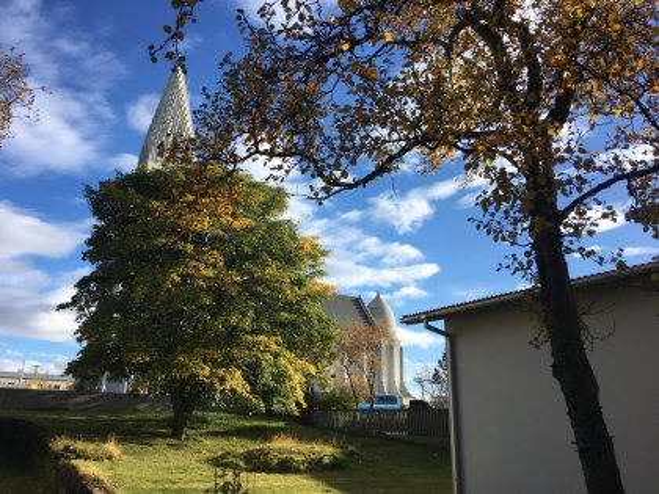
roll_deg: -1.6
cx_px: 330
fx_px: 552
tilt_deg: +18.6
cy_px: 247
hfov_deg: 61.7
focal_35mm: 29
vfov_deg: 48.2
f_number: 2.2
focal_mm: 4.15
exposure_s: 1/1166
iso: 25
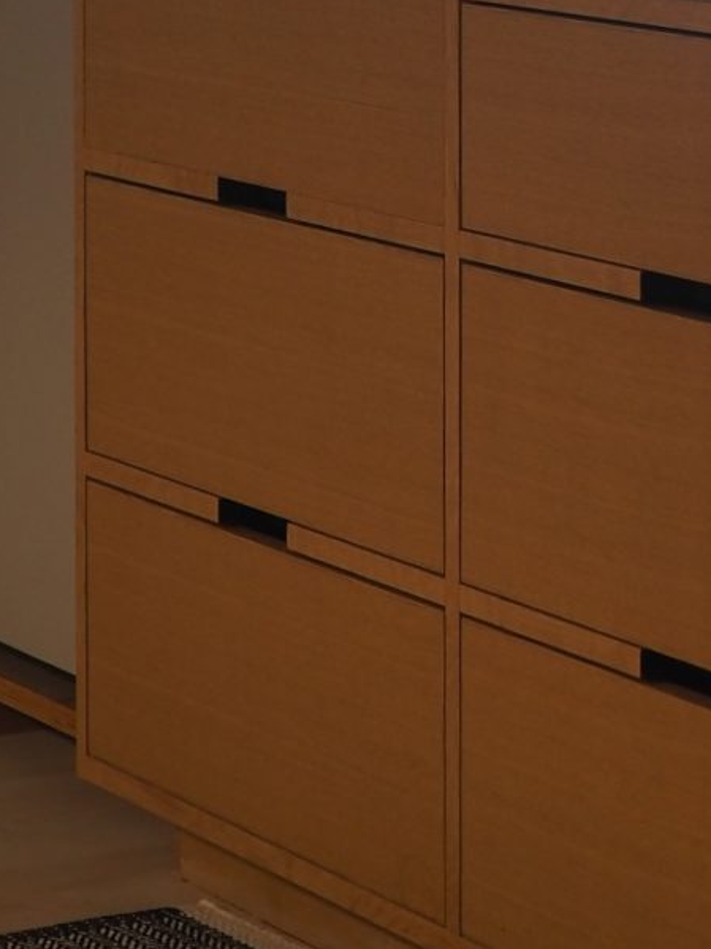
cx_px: 779
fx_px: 4685
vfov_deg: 11.4
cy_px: -65
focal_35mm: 171
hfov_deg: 8.6
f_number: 1.7
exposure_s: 1/30
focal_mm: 20
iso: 200
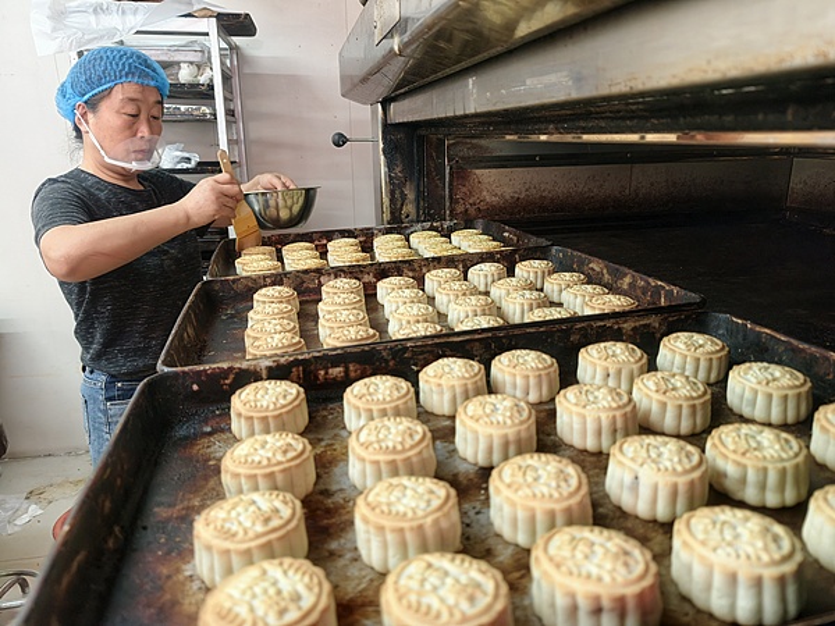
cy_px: 313
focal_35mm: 24
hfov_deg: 71.6
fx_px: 579
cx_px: 418
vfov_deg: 56.8
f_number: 1.57
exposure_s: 1/192
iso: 450
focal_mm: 7
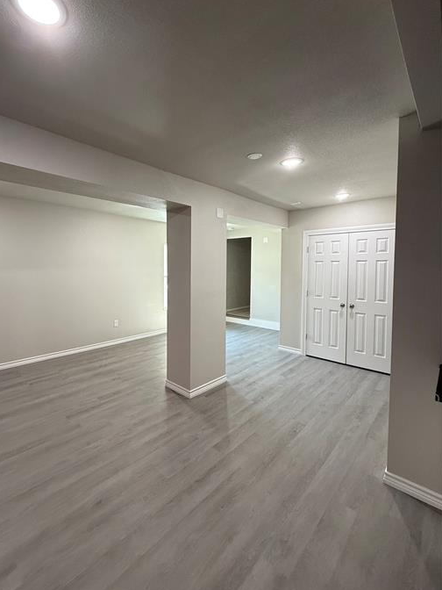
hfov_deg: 77.7
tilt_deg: -2.4
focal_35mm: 16
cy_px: 278
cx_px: 192
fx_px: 272
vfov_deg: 94.4
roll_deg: -0.6
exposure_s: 1/120
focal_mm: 2.22
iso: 200
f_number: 2.2
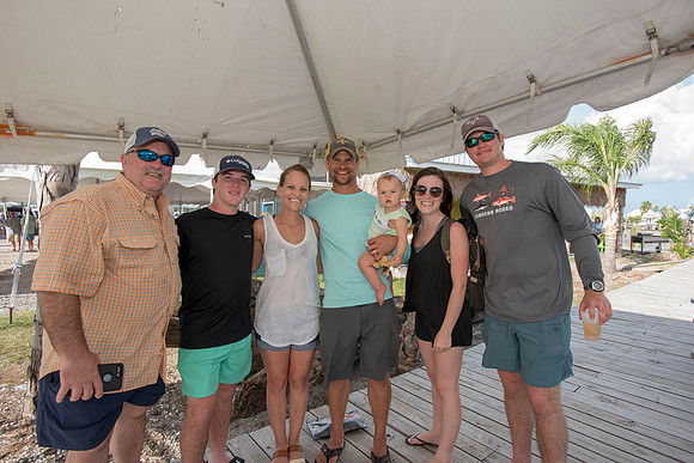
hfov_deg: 86.9
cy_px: 232
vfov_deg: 64.6
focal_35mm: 19
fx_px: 366
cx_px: 347
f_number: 5.6
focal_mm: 19
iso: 250
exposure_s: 1/250
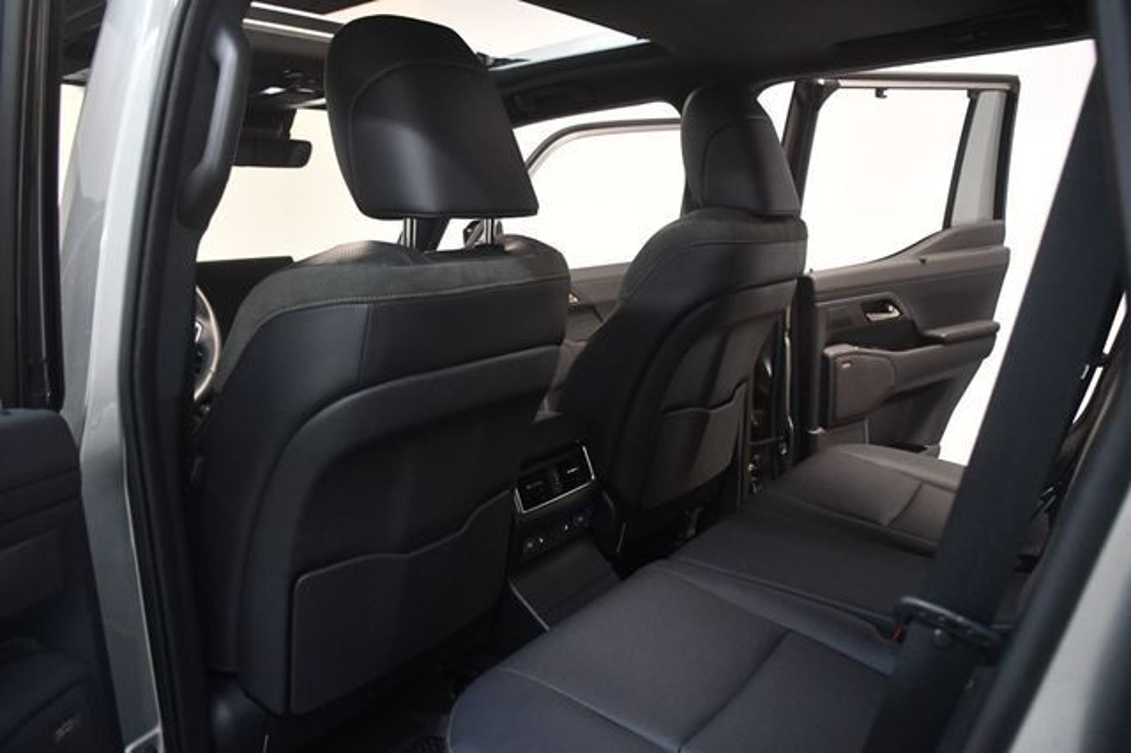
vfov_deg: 47.9
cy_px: 376
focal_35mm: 27
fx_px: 848
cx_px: 566
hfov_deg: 67.4
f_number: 3.5
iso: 3200
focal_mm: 18
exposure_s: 1/80
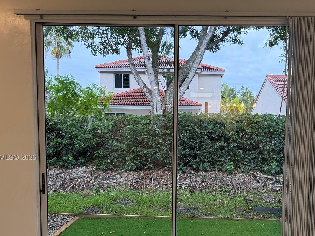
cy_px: 158
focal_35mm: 36
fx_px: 328
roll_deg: -0.9
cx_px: 181
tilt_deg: -5.3
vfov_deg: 39.2
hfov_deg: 51.2
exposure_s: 1/148
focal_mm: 6.76
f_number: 1.78
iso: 200
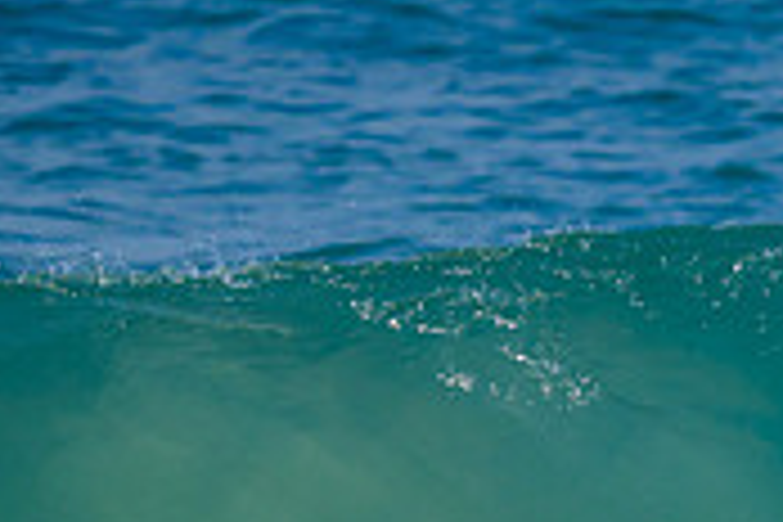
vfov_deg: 0.4
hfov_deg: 0.6
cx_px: 1254
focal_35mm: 3659
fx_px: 79577
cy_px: 766
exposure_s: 1/2000
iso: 320
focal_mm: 800
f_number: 6.3
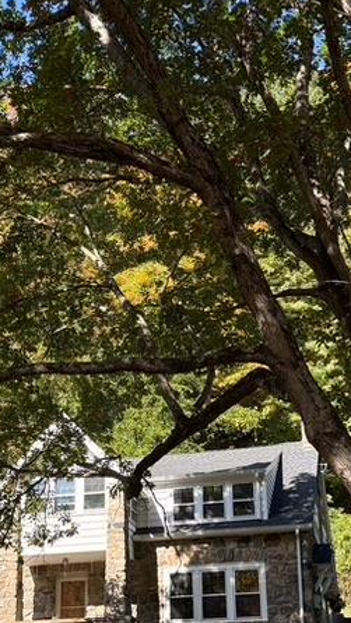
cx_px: 134
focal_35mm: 60
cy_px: 448
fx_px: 992
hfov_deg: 20.0
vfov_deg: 34.3
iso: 100
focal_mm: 6.76
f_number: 1.78
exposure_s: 1/1018
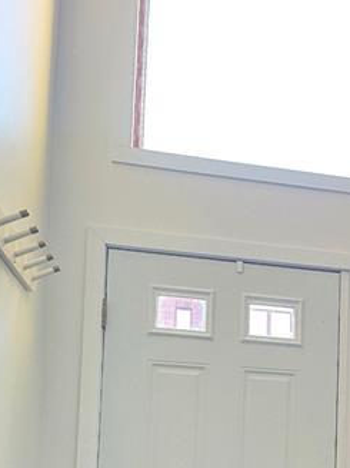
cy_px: 458
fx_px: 728
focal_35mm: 54
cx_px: 370
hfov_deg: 25.4
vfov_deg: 32.9
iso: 1000
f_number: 1.7
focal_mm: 6.3
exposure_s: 1/120
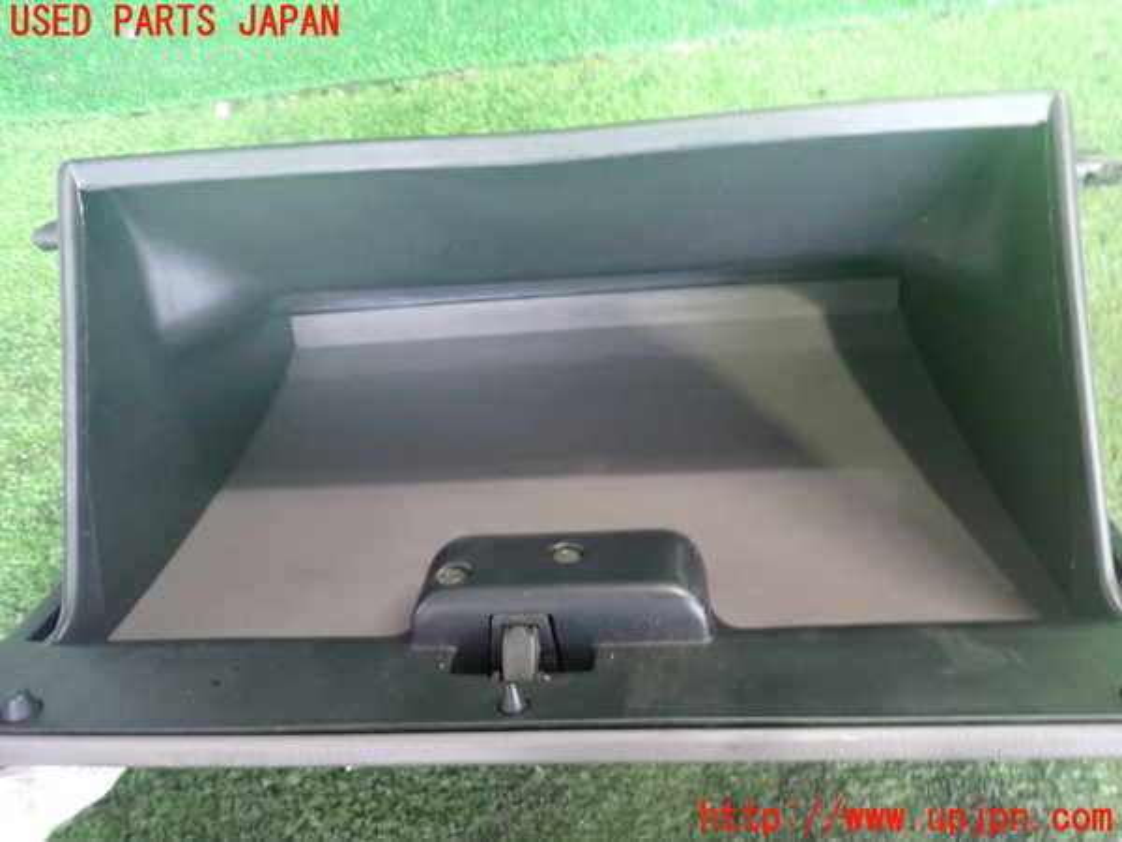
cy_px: 421
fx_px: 972
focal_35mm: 30
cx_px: 561
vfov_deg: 46.8
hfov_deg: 60.0
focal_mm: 5.4
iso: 800
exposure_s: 1/25
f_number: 2.3
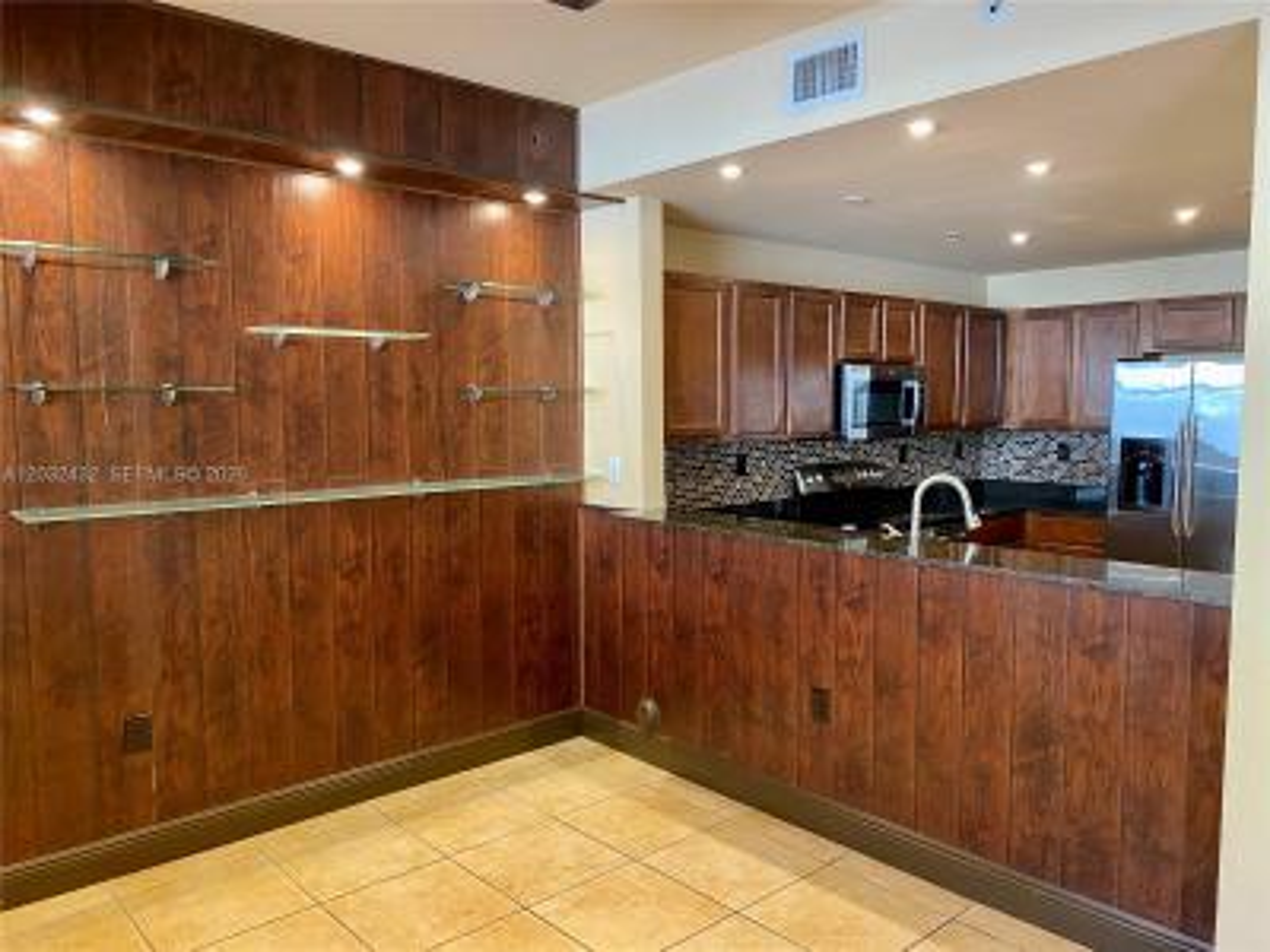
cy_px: 476
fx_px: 954
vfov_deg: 53.1
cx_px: 635
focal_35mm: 26
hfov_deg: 67.3
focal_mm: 4.25
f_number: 1.8
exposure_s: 1/60
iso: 250
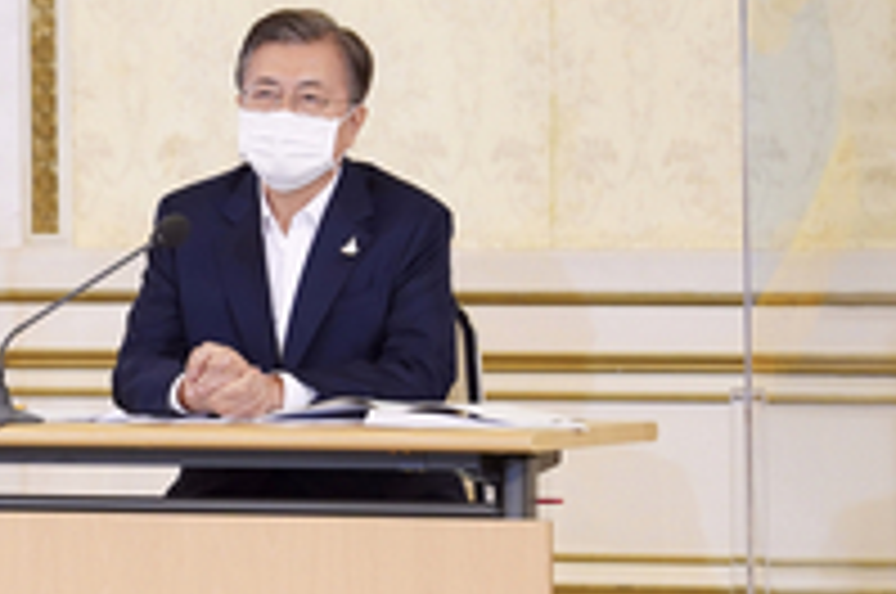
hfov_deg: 4.8
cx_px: -248
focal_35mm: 428
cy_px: 196
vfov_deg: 3.2
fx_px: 10635
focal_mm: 152
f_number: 3.5
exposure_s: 1/200
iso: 1600
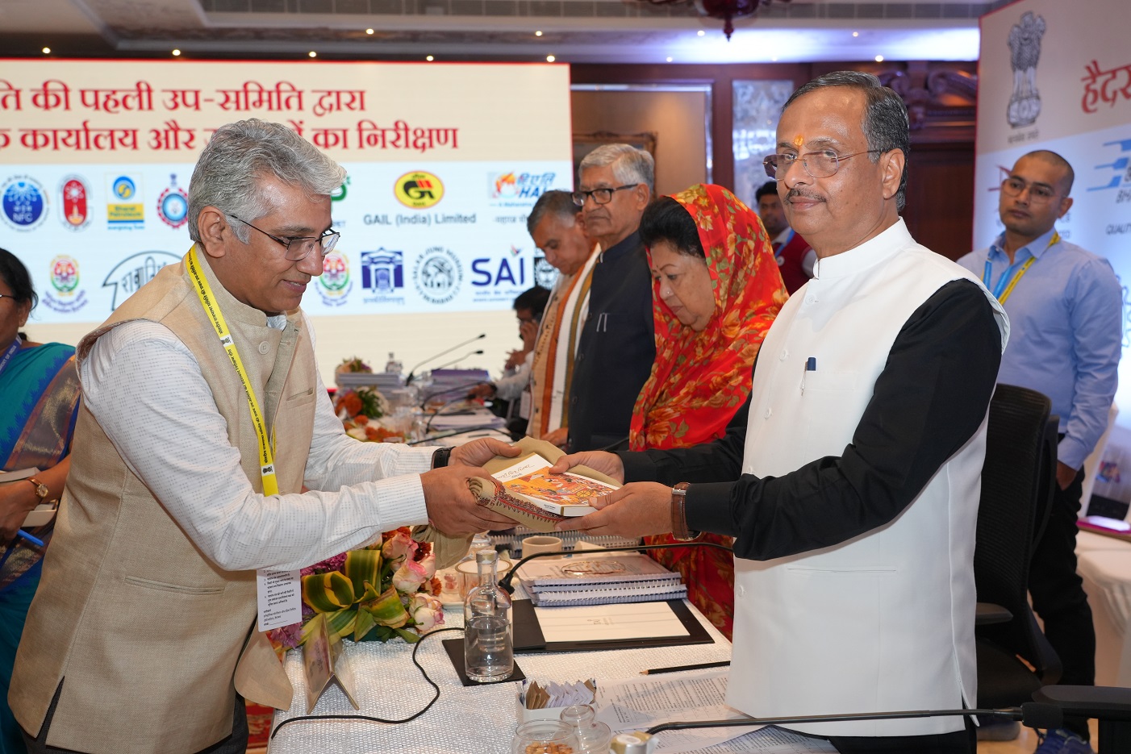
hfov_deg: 51.9
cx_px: 566
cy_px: 377
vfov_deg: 35.9
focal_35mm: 37
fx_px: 1162
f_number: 5.6
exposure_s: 1/200
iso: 2000
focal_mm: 37
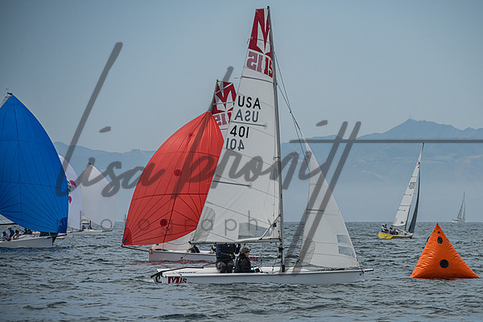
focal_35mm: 285
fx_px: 3828
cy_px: 182
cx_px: 284
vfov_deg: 4.8
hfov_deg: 7.2
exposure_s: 1/4000
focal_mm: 240
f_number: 8
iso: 500
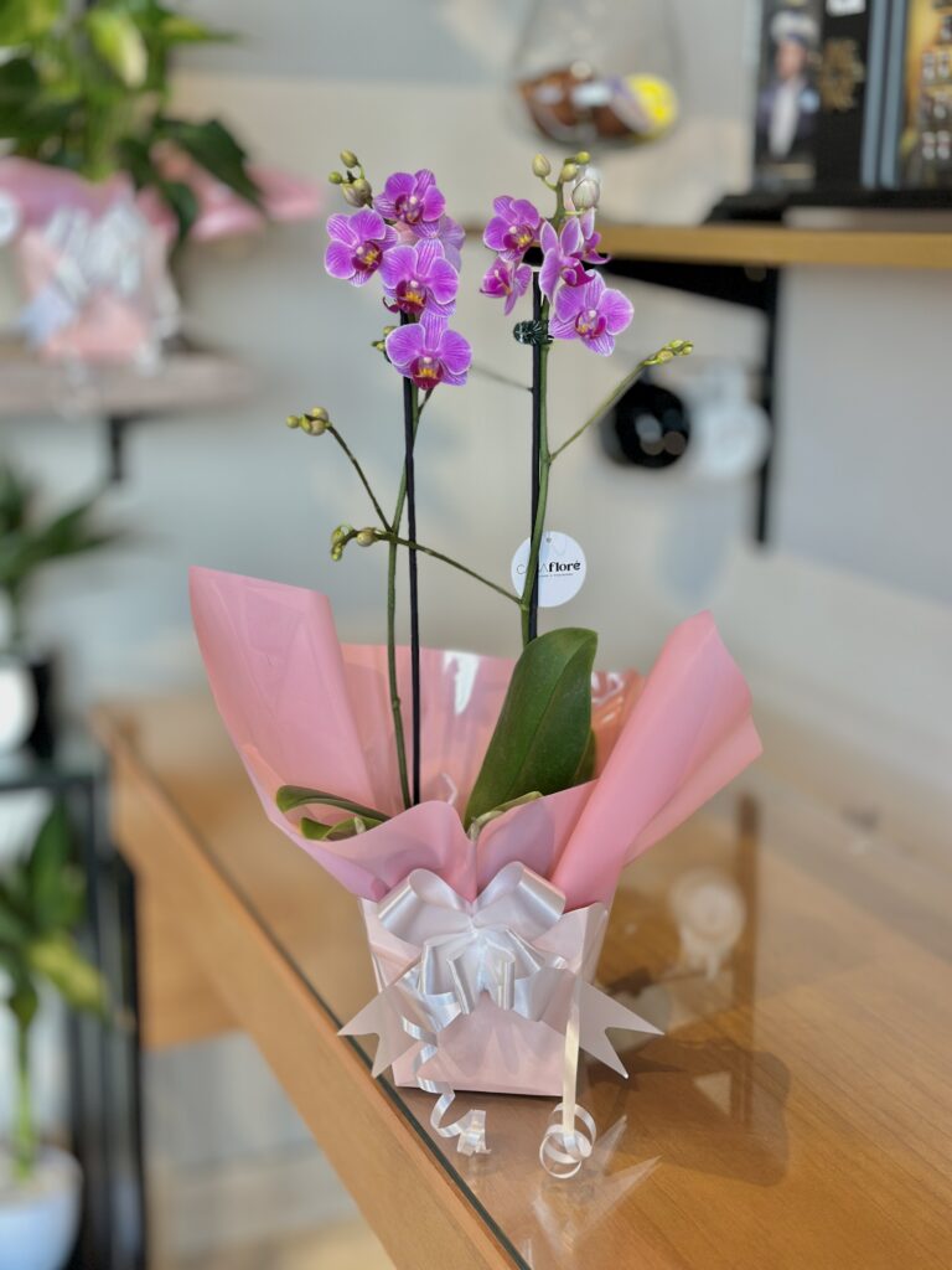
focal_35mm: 48
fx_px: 1760
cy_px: 635
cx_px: 476
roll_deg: -1.6
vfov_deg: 39.7
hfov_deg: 30.3
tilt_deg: -14.2
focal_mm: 6.86
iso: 125
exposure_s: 1/120
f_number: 1.78
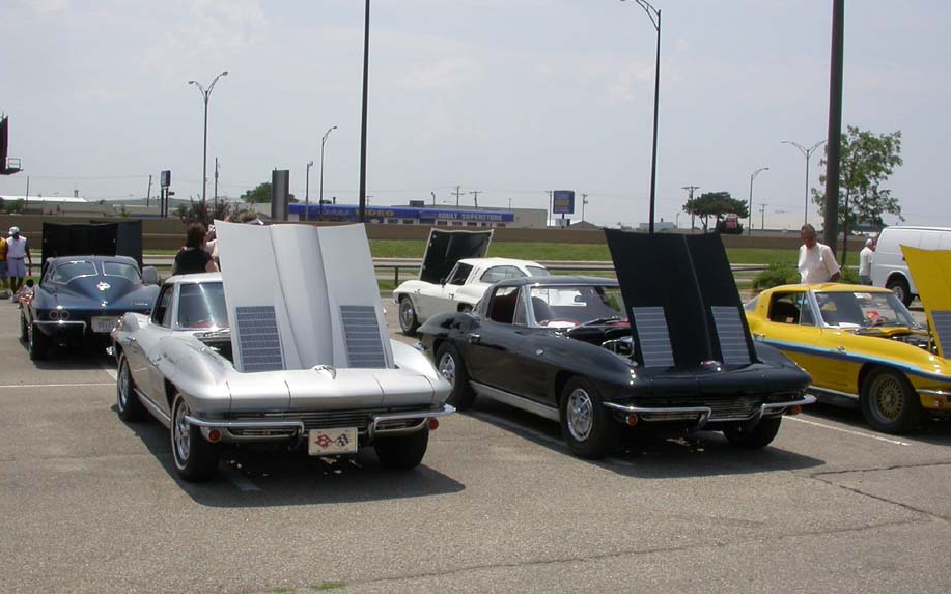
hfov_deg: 44.4
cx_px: 455
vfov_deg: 28.6
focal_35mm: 45
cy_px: 313
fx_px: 1166
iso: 100
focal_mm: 7.85
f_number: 7.5
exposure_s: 1/537
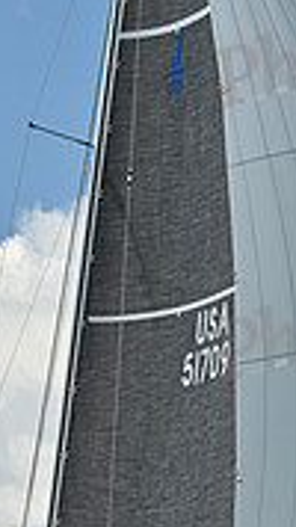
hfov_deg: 5.1
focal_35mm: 239
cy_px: 500
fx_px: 3338
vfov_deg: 9.0
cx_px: 64
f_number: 5
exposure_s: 1/1000
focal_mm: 70
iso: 250
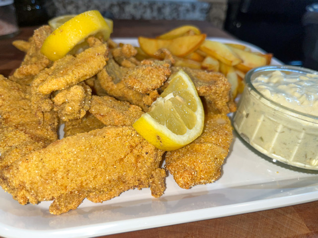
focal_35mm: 26
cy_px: 119
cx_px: 159
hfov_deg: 67.3
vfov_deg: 53.1
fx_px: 239
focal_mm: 5.1
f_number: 1.6
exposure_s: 1/75
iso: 32
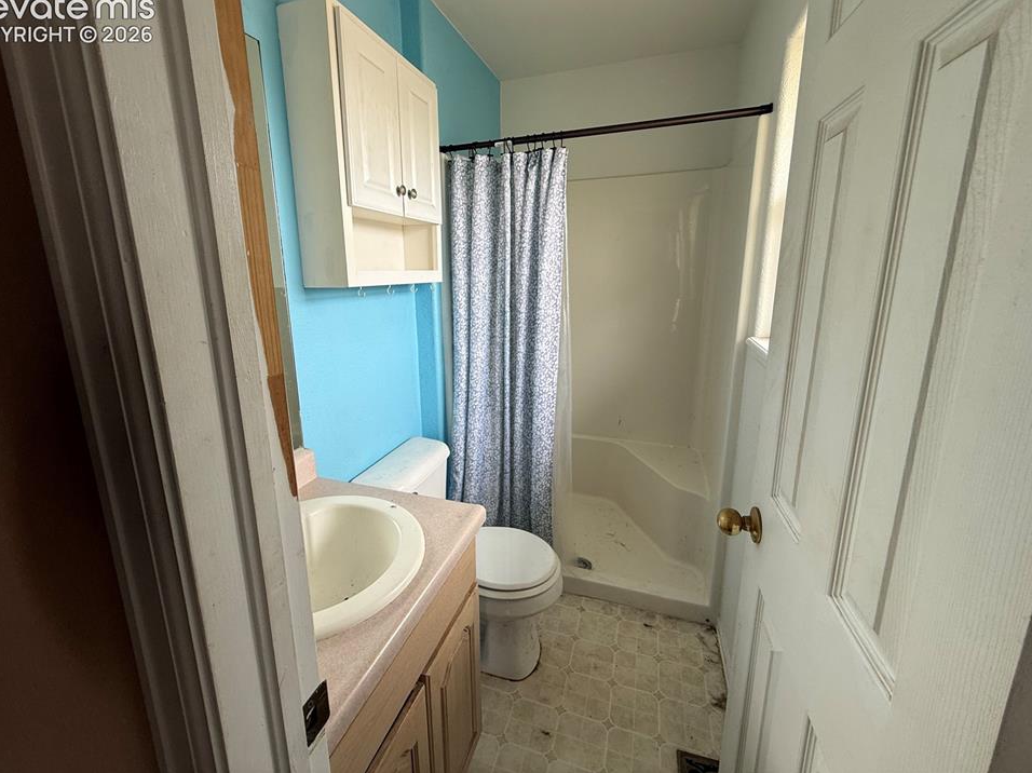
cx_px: 497
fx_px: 447
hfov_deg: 98.2
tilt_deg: -11.8
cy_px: 361
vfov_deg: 81.6
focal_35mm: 15
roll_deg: +0.3
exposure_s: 1/99
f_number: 2.2
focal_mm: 2.22
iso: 80
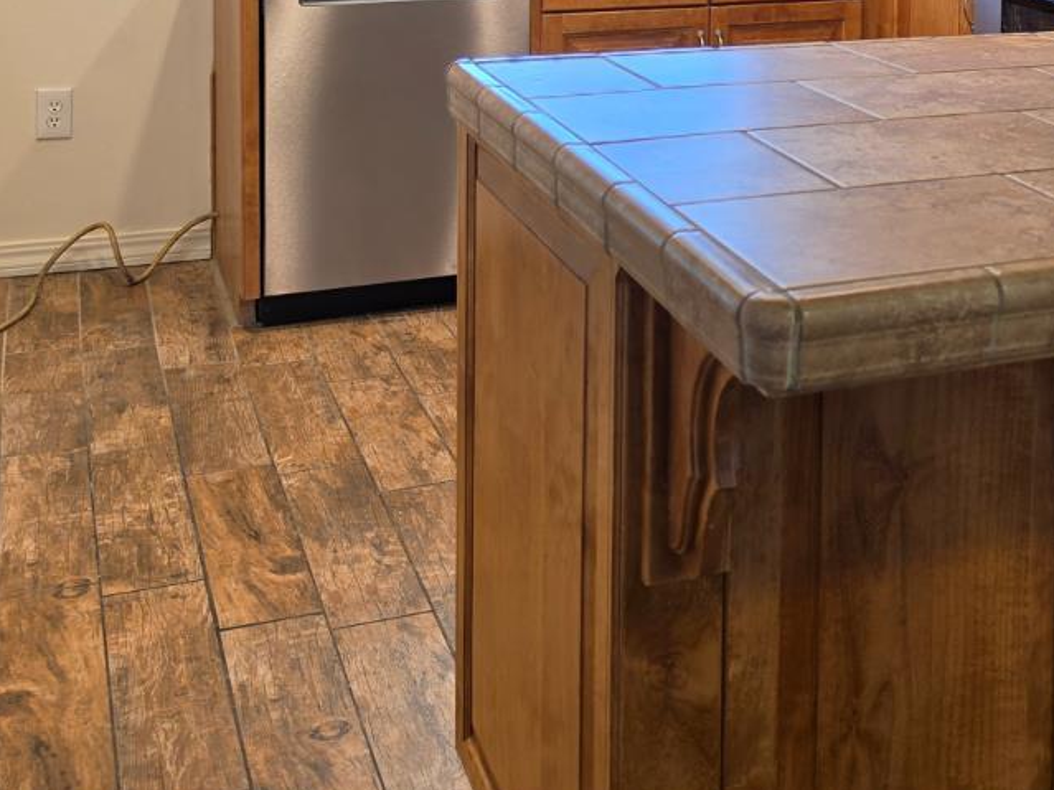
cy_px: -80
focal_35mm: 54
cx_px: 810
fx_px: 1644
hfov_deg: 34.7
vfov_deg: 25.1
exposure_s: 1/120
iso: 50
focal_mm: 6.5
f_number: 1.4
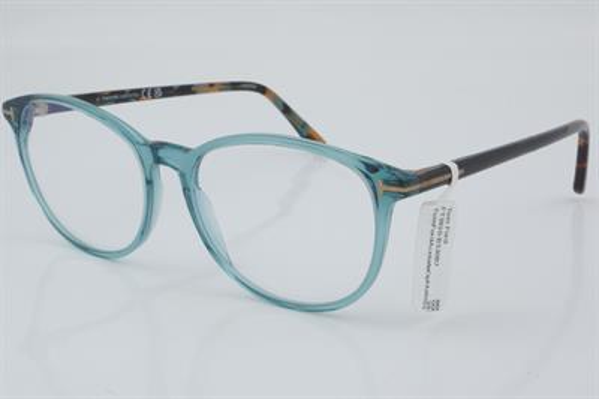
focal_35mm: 75
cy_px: 200
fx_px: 1247
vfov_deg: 18.2
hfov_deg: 27.0
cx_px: 300
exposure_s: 1/3
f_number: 32
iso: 100
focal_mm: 50
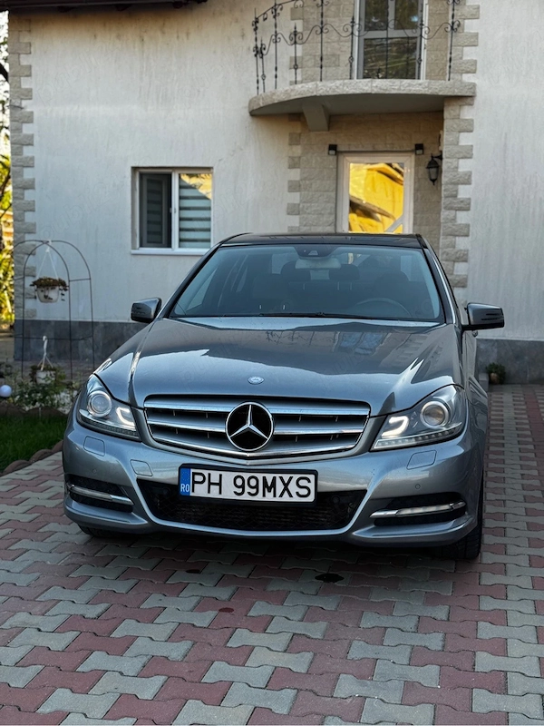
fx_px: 1006
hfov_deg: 30.3
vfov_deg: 39.7
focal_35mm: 48
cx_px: 272
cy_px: 363
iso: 64
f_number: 1.78
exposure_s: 1/281
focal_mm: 6.76
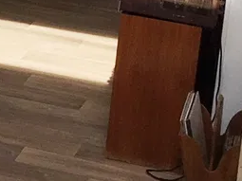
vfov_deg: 8.0
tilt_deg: -12.5
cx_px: -405
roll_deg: +0.7
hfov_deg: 9.3
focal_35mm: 182
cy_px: -81
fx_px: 1272
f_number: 2.2
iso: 25
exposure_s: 1/475
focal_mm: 4.15
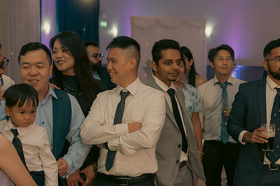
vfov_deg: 21.2
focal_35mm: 64
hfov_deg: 31.4
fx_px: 498
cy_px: 100
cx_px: 115
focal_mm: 52
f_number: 3.5
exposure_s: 1/160
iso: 2500
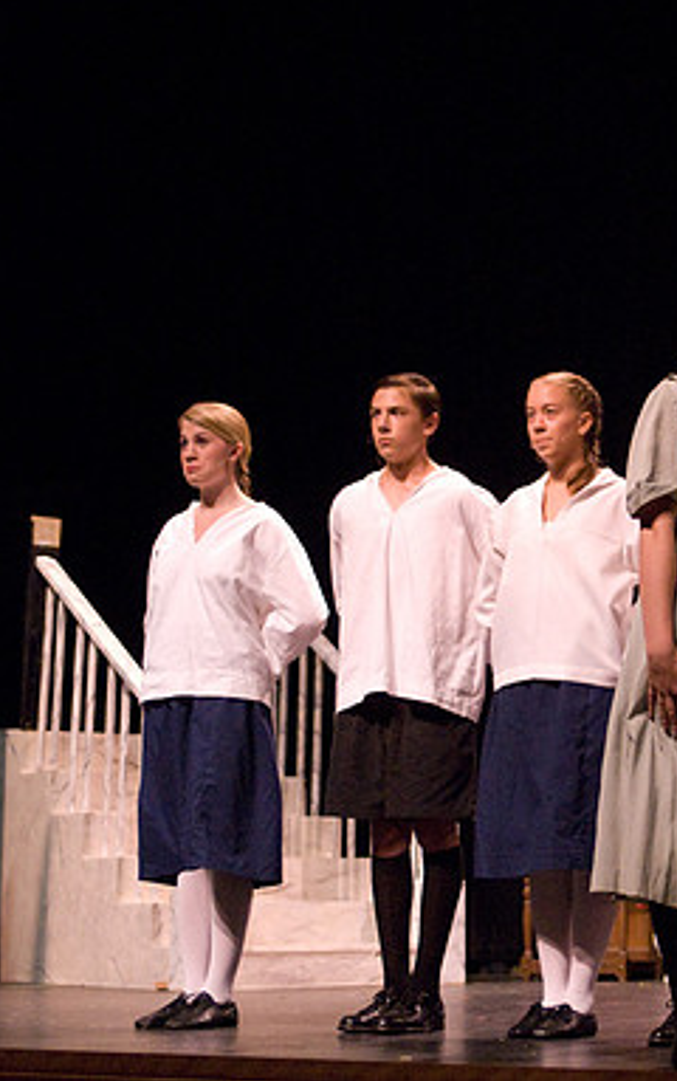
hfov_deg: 14.4
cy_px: 536
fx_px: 2593
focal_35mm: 88
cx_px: 790
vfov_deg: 23.5
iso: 1600
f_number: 2.8
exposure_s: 1/200
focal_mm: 38
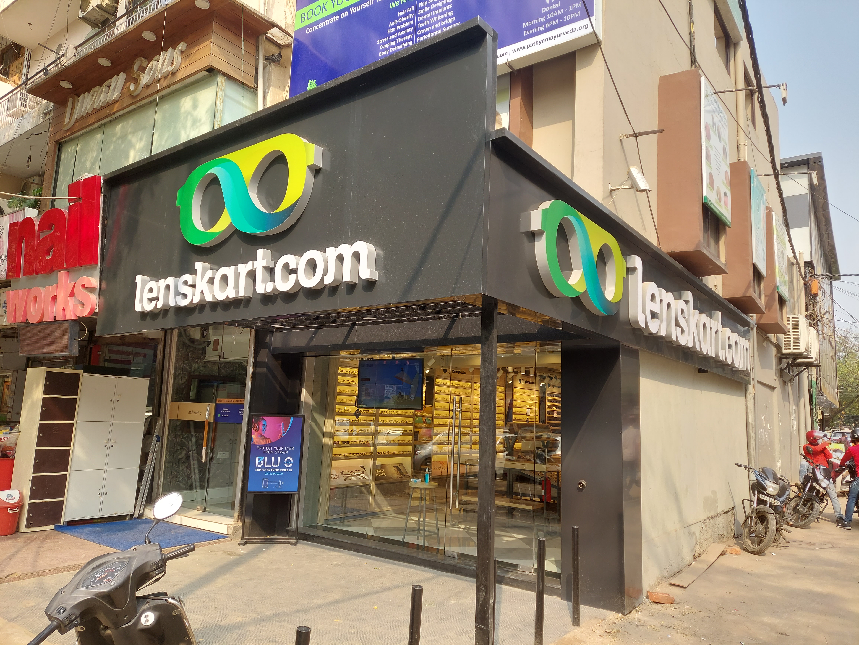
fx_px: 596
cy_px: 322
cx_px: 430
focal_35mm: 24
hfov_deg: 71.6
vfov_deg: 56.8
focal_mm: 5.23
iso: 40
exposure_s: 1/346
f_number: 1.8
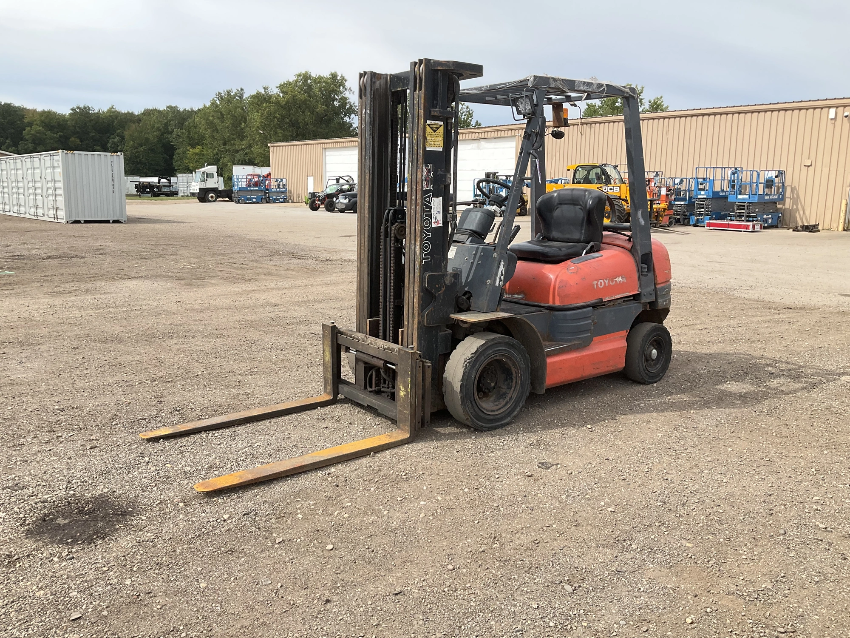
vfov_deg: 48.2
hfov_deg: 61.7
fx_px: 712
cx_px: 425
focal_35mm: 29
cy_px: 319
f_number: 1.8
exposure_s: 1/1412
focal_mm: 3
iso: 25
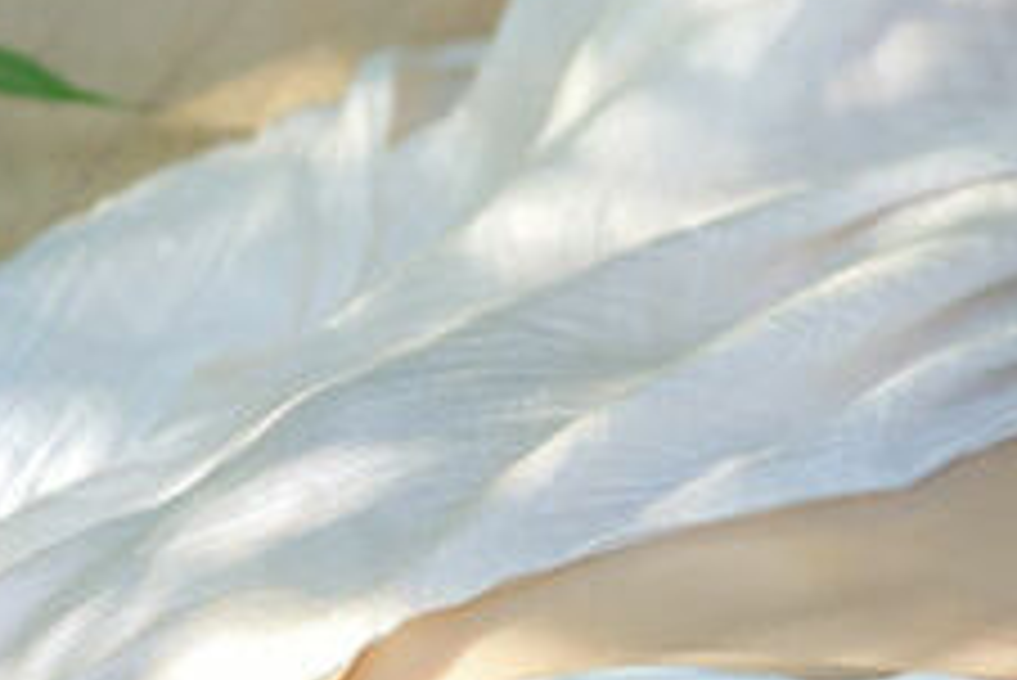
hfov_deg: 6.3
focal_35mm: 325
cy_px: 468
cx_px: 1404
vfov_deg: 4.2
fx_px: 9187
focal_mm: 70
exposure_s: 1/400
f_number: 3.2
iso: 100
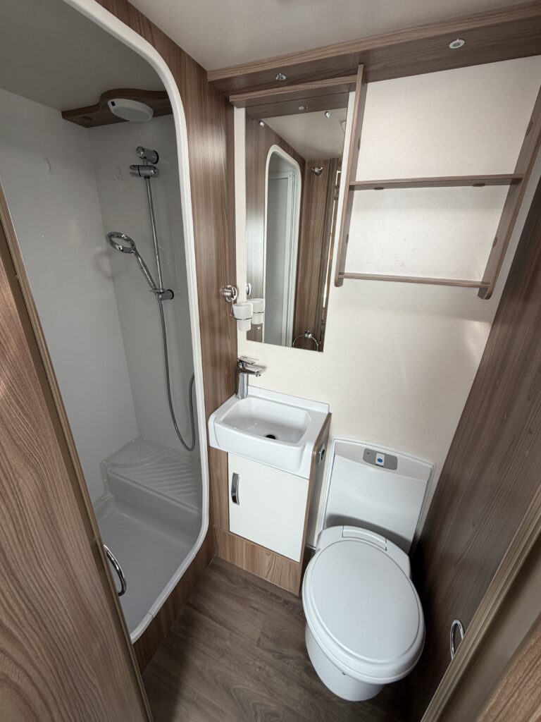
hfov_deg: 85.7
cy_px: 361
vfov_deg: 102.1
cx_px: 270
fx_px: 292
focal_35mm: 14
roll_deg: -1.1
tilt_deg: -20.5
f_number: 2.2
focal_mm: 2.22
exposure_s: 1/121
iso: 125
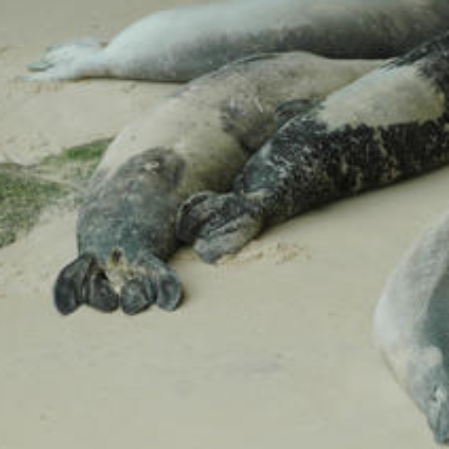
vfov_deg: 2.0
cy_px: 204
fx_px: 12929
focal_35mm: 881
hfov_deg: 2.0
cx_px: 358
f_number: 5.6
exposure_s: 1/125
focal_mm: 370
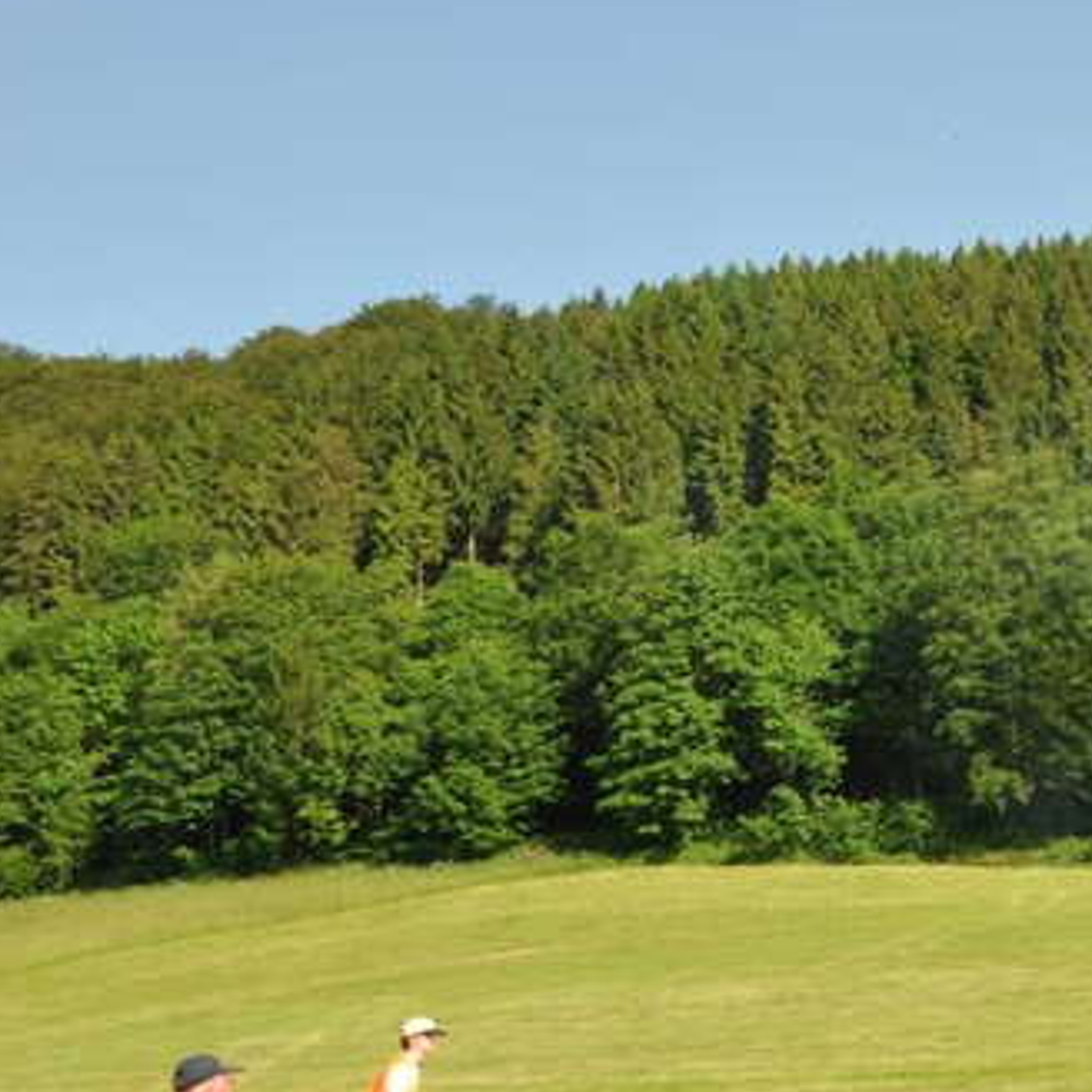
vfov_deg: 20.2
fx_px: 3069
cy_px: 563
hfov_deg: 19.1
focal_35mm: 86
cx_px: 1292
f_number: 11
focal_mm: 28
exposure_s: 1/125
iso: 200
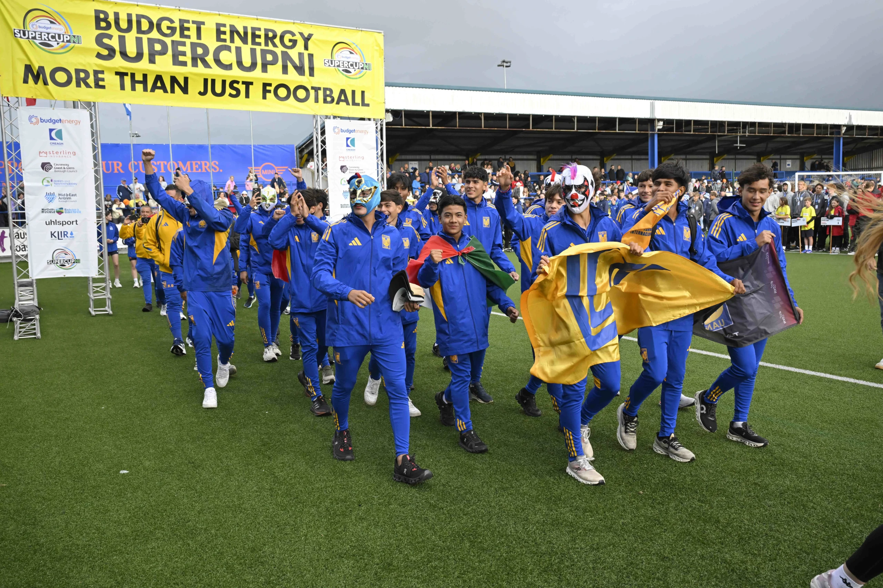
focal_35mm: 30
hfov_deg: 61.1
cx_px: 442
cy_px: 294
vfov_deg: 43.0
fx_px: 748
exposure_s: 1/1600
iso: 1250
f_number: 5.6
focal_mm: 30.5
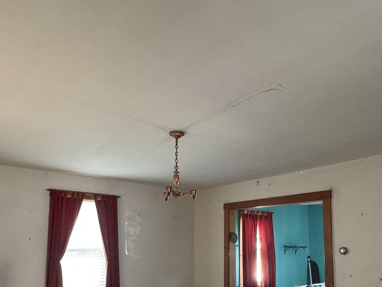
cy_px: 216
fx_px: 320
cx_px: 175
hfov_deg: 61.6
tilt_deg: +3.8
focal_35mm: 29
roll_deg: -0.7
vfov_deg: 46.4
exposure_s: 1/60
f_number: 2.2
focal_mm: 2.22
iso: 640
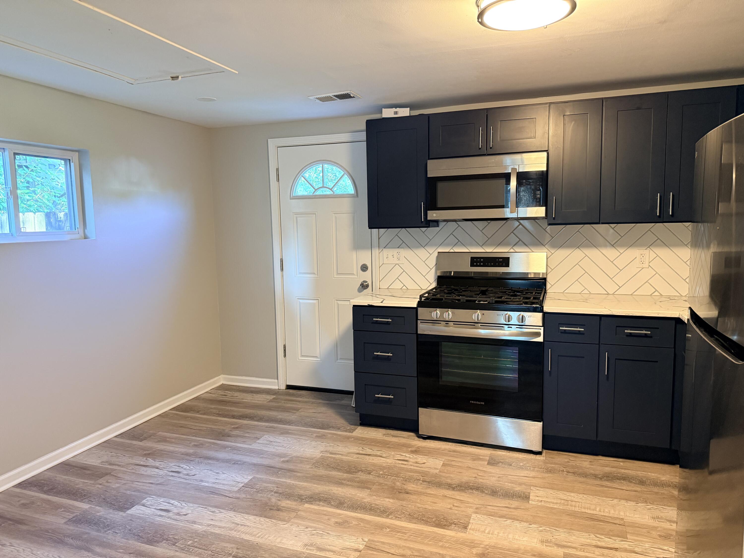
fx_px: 516
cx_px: 372
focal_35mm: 24
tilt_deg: -5.6
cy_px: 279
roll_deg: +0.7
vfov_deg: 56.8
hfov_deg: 71.6
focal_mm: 6.76
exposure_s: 1/60
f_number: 1.78
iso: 400
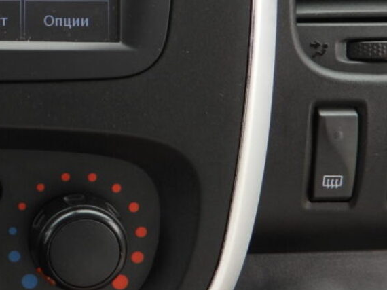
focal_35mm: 90
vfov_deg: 16.3
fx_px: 1006
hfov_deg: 19.7
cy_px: 82
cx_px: -145
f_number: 3.2
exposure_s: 1/100
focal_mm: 5.8
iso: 100
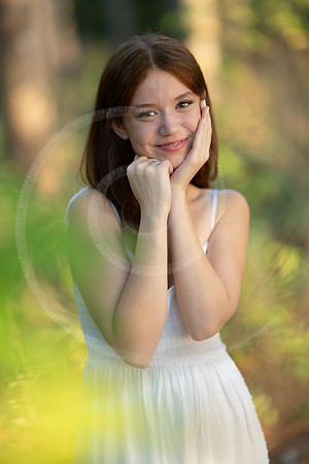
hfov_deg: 16.1
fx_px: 1094
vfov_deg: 23.9
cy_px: 232
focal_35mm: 85
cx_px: 154
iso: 160
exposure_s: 1/320
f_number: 1.2
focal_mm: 85
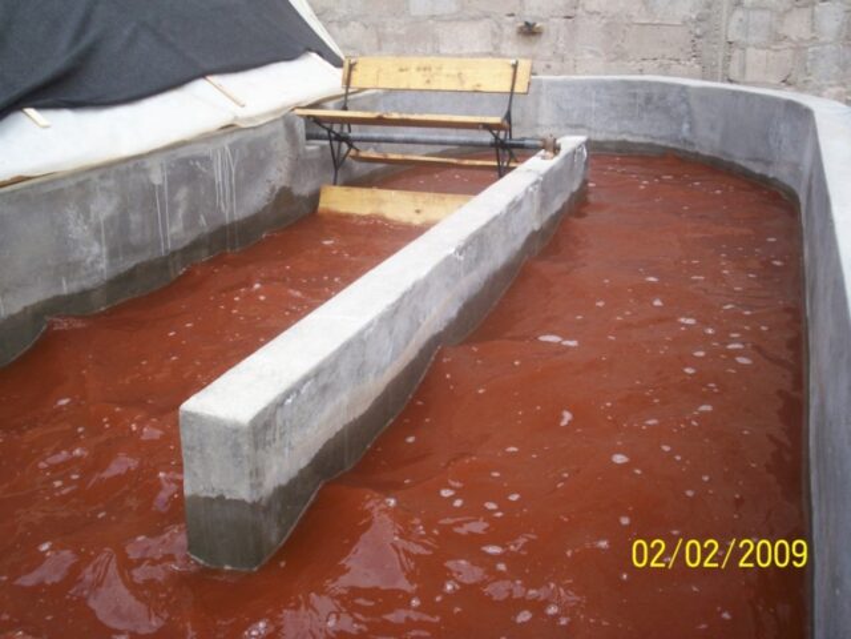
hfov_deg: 51.4
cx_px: 426
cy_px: 320
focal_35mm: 36
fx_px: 885
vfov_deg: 39.7
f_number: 4.5
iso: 100
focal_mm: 5.9
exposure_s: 1/336
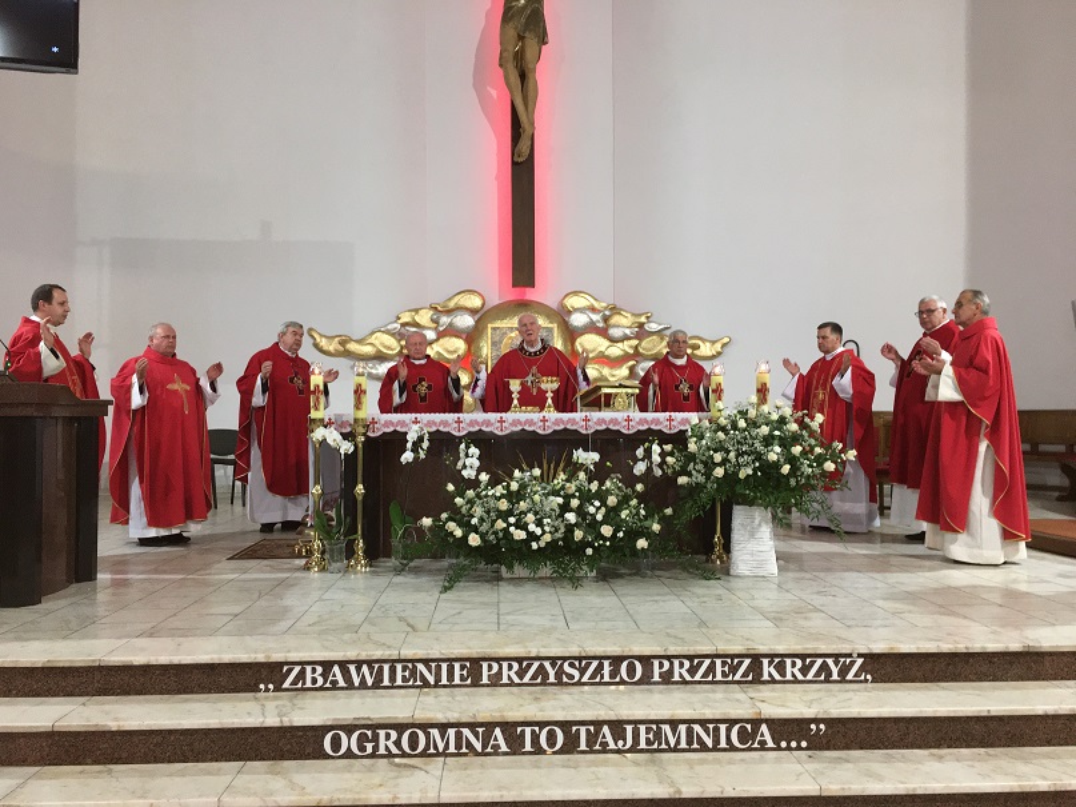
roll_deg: +0.2
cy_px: 404
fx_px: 901
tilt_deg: +1.9
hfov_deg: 61.7
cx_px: 538
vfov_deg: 48.2
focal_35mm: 29
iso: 125
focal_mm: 4.15
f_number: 2.2
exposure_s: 1/33
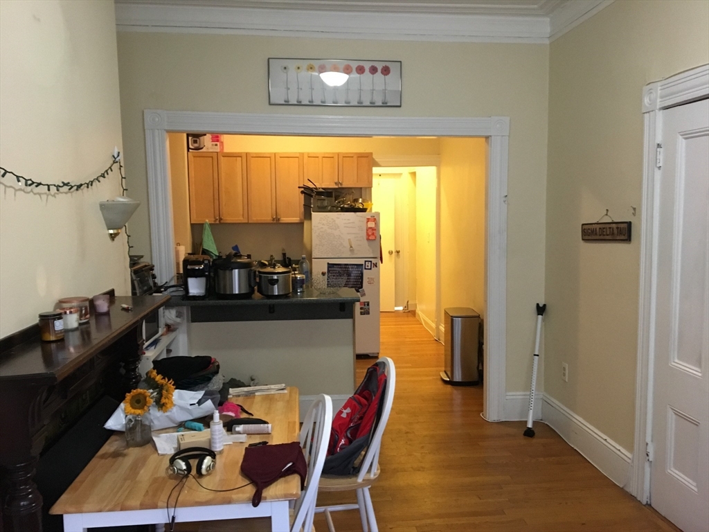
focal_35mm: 29
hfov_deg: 61.7
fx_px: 594
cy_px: 266
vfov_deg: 48.2
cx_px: 354
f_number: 2.2
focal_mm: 4.15
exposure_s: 1/15
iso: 250
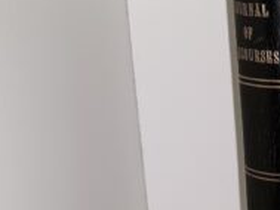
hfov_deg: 19.7
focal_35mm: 89
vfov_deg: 16.5
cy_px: 157
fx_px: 720
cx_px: 391
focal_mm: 3.7
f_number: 1.7
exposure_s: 1/124
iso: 40
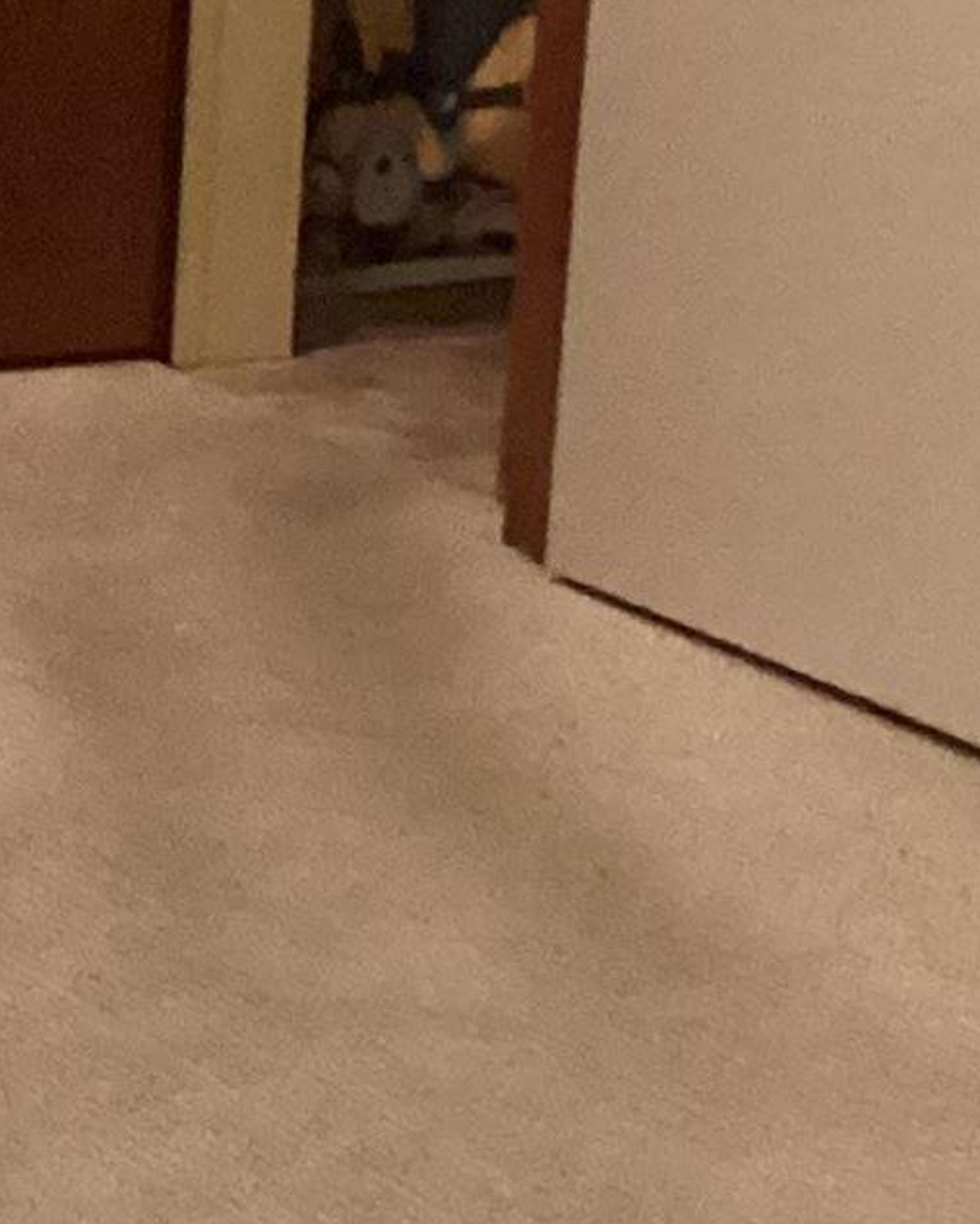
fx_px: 5327
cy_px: 560
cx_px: -839
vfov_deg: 13.1
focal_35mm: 147
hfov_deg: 9.9
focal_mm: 3.3
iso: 640
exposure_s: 1/17
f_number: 2.4
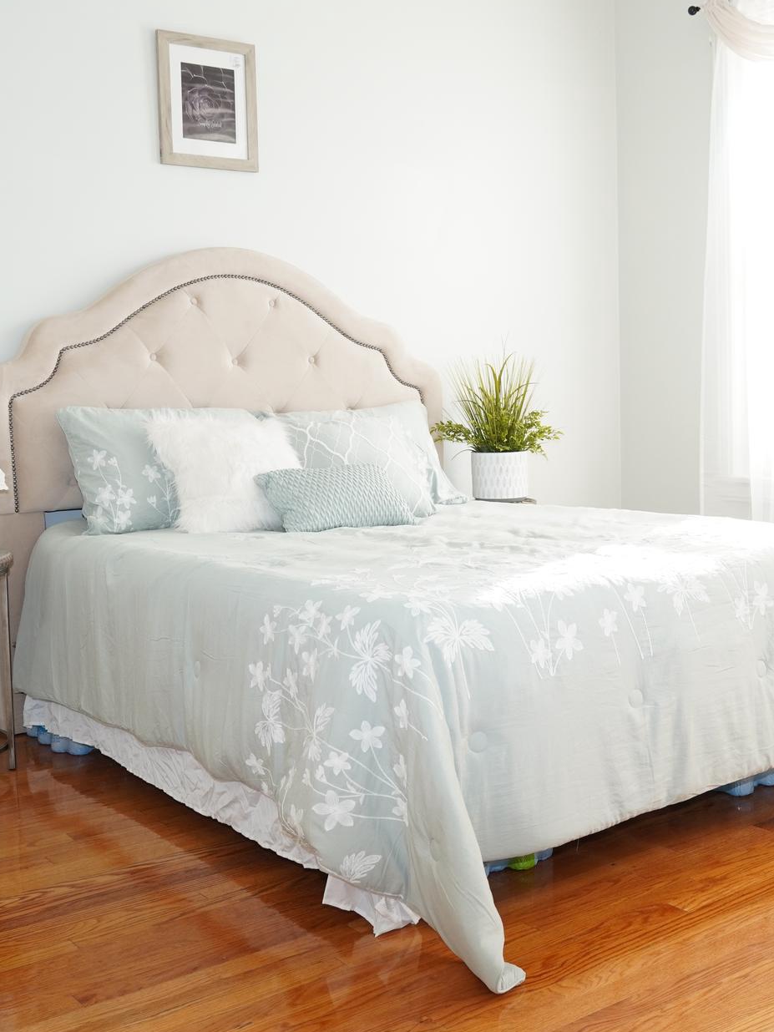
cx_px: 534
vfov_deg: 43.8
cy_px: 496
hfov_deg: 33.2
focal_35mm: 43
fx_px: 1282
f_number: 5
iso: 500
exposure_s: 1/100
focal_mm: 18
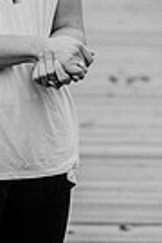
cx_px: 11
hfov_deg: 3.4
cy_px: -31
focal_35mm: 401
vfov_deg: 5.1
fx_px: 2707
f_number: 4
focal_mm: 120
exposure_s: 1/640
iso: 400
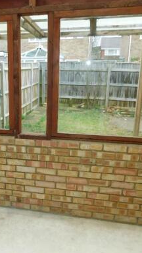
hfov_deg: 29.9
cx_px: 14
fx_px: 254
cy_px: 142
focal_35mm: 38
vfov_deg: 52.6
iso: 125
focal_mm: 4
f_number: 3
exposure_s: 1/60
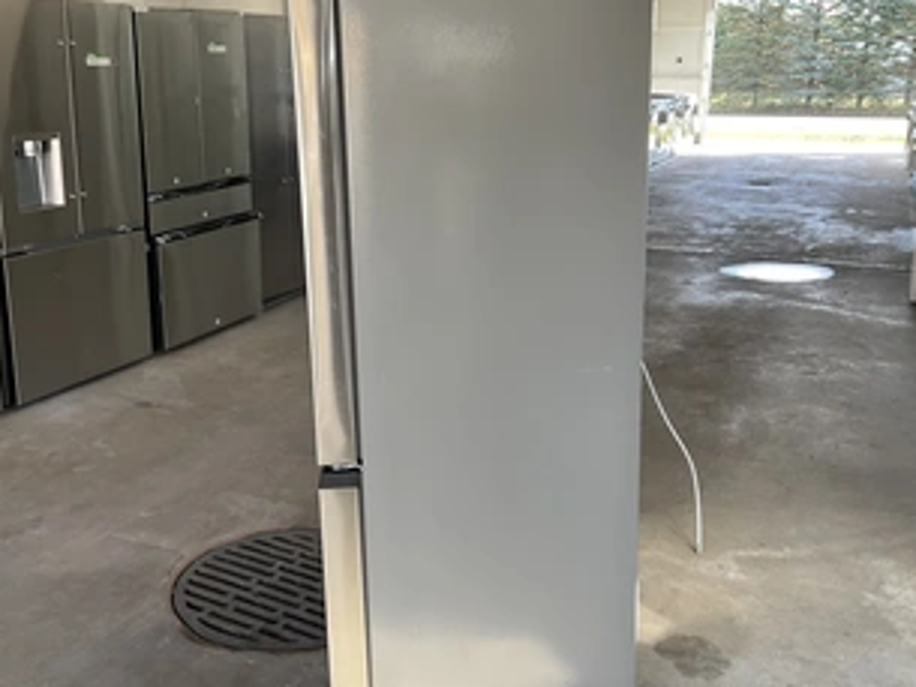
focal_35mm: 38
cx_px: 432
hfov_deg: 48.9
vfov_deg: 37.7
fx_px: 1006
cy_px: 342
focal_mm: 3
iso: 64
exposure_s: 1/120
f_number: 1.8
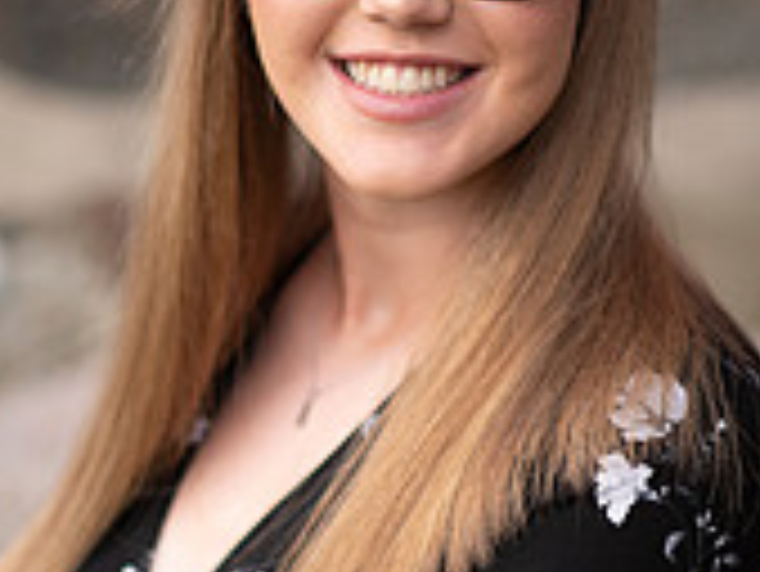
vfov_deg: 6.9
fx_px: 4768
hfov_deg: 9.1
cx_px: 391
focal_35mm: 217
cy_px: 387
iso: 125
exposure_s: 1/400
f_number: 1.8
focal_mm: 85
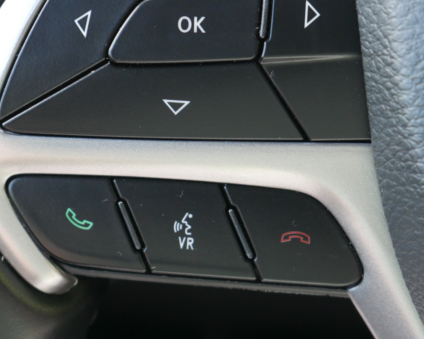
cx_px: 225
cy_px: 87
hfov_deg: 19.2
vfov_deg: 15.3
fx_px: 1255
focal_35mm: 100
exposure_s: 1/80
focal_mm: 32
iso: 1600
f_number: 5.4
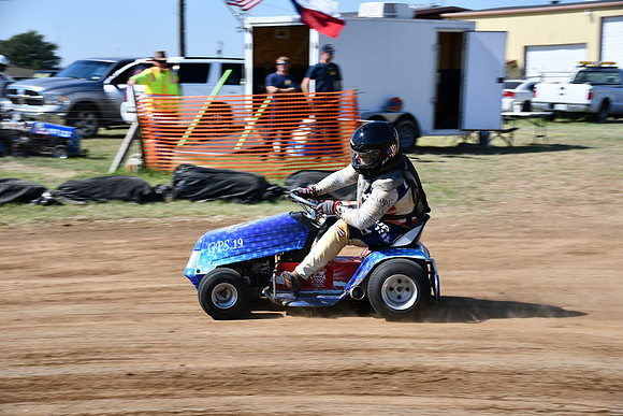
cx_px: 312
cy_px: 208
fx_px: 1350
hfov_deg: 26.0
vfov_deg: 17.5
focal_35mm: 78
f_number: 8
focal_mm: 52
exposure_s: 1/250
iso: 100
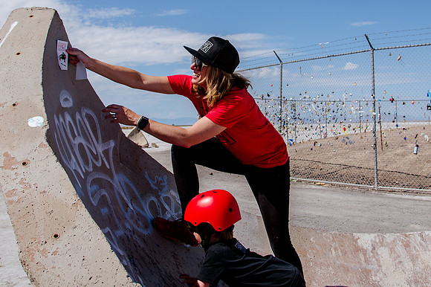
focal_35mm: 41
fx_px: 491
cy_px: 87
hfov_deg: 47.3
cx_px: 238
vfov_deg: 32.2
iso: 160
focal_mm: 24
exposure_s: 1/1250
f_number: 6.3
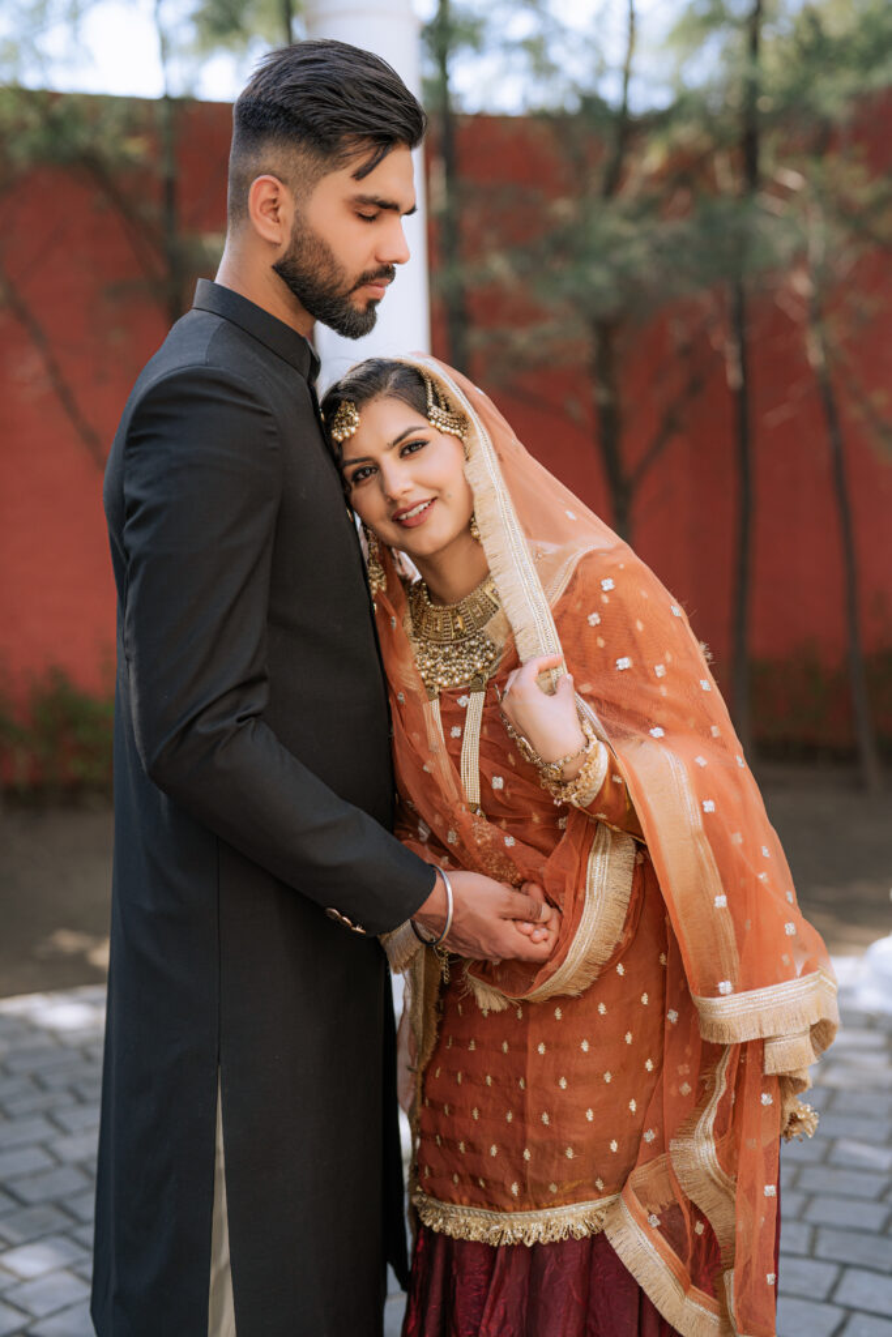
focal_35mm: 50
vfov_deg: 39.6
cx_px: 446
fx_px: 1858
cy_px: 668
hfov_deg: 27.0
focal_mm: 50
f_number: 2.2
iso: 200
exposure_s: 1/640
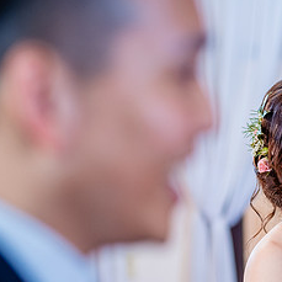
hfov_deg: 9.6
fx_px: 1668
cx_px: 255
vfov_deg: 9.6
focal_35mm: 181
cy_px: 235
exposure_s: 1/160
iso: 640
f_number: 2
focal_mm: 56
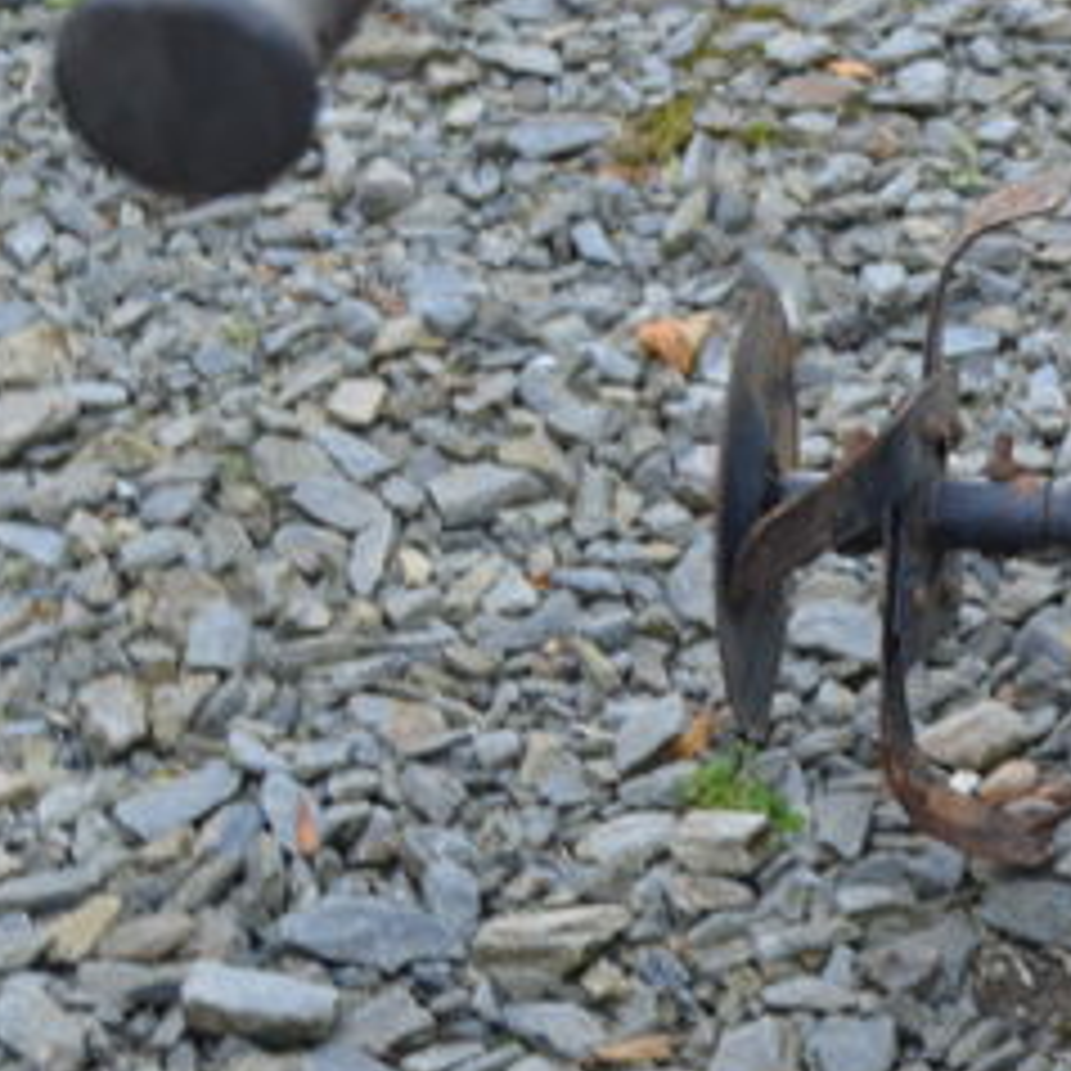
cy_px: -81
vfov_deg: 12.4
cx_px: 1935
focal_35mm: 139
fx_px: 4866
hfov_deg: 11.6
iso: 100
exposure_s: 1/60
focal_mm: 26
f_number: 5.6
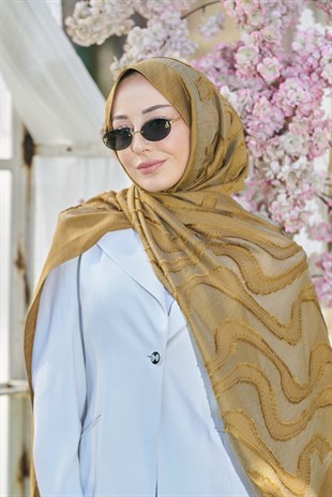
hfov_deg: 11.9
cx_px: 166
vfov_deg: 17.8
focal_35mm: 115
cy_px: 248
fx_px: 1588
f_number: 4
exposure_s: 1/250
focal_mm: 115
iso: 200
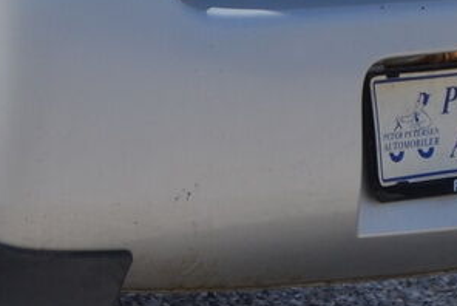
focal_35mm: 301
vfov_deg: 4.5
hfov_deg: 6.8
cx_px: -40
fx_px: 3828
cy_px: -257
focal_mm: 31
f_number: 9
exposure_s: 1/320
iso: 100
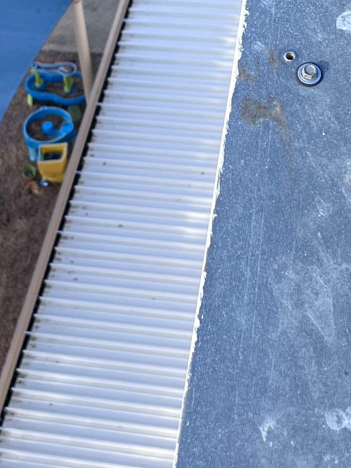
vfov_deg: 21.0
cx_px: 195
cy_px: 73
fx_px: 1243
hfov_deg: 16.1
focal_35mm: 92
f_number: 1.6
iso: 50
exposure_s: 1/864
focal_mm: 5.1
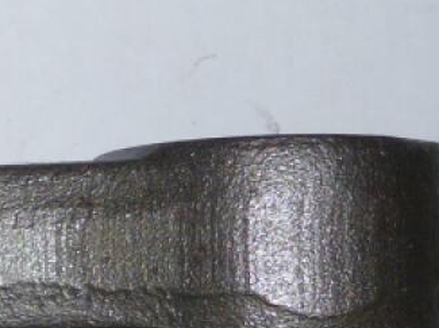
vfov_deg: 10.6
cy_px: 359
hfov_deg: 12.6
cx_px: -436
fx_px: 1748
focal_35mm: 138
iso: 100
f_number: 3.3
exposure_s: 1/30
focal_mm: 5
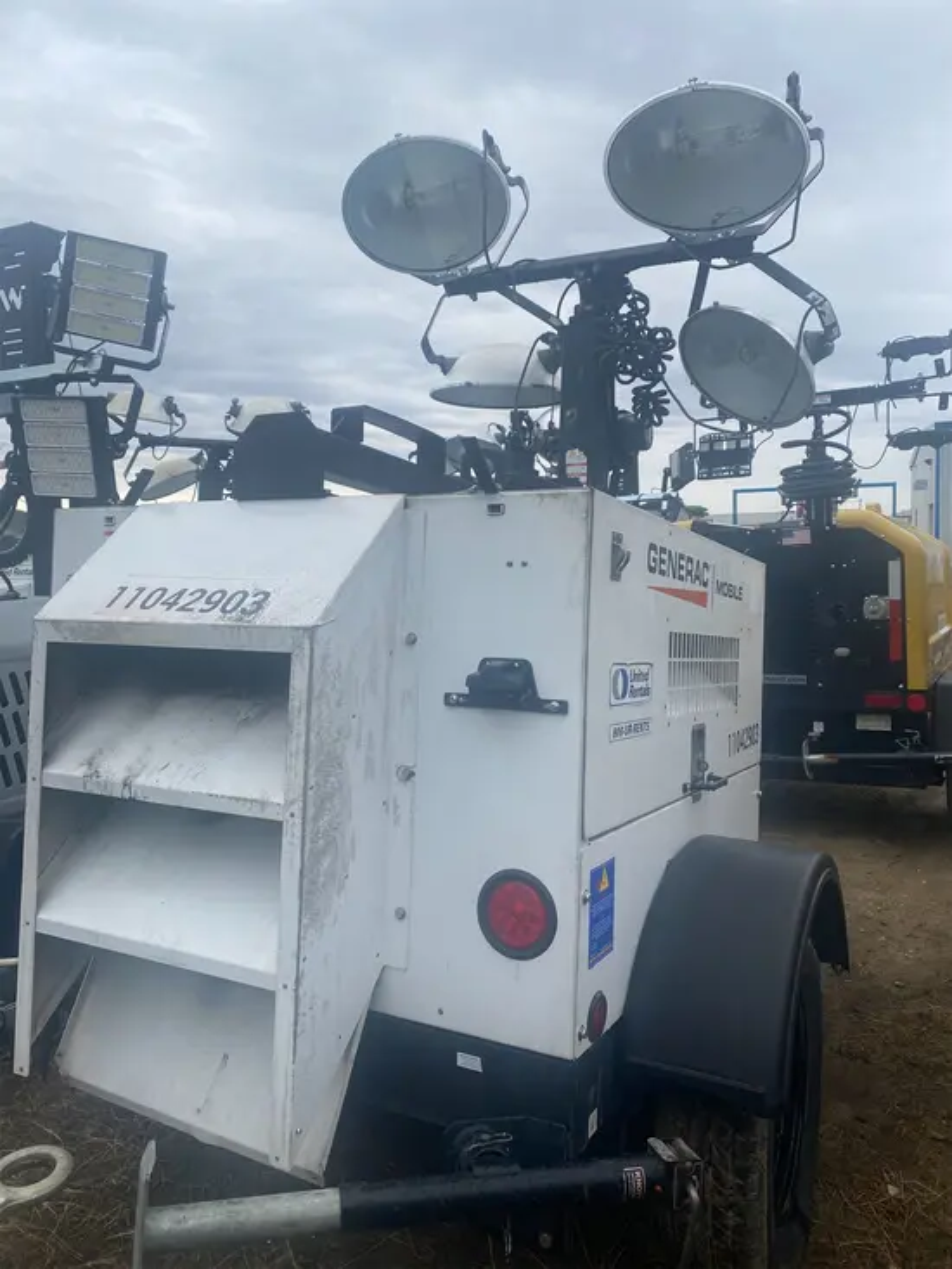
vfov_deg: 67.3
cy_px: 634
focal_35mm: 26
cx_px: 476
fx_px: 953
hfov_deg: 53.1
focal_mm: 4.25
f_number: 1.8
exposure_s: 1/782
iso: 32
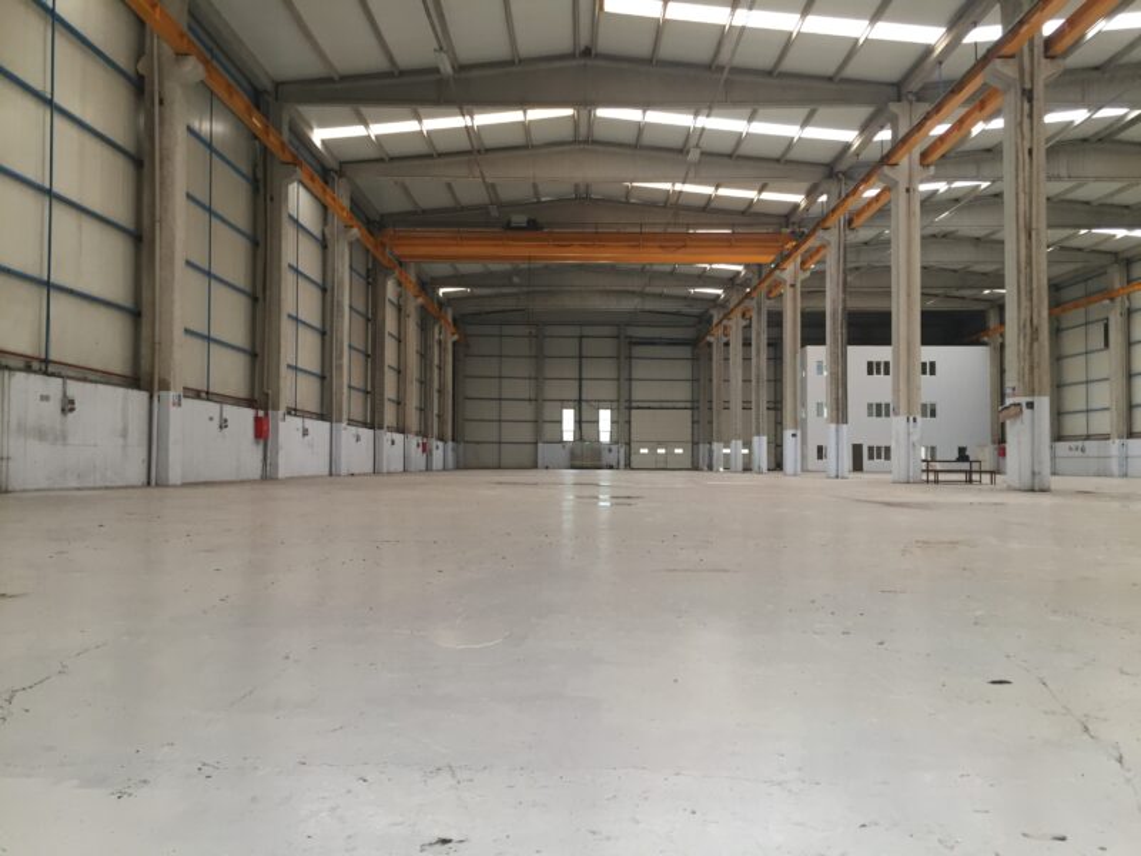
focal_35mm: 29
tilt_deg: +3.2
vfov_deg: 48.2
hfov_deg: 61.7
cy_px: 428
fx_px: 956
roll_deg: -1.6
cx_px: 570
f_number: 2.2
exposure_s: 1/33
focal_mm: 4.15
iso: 100
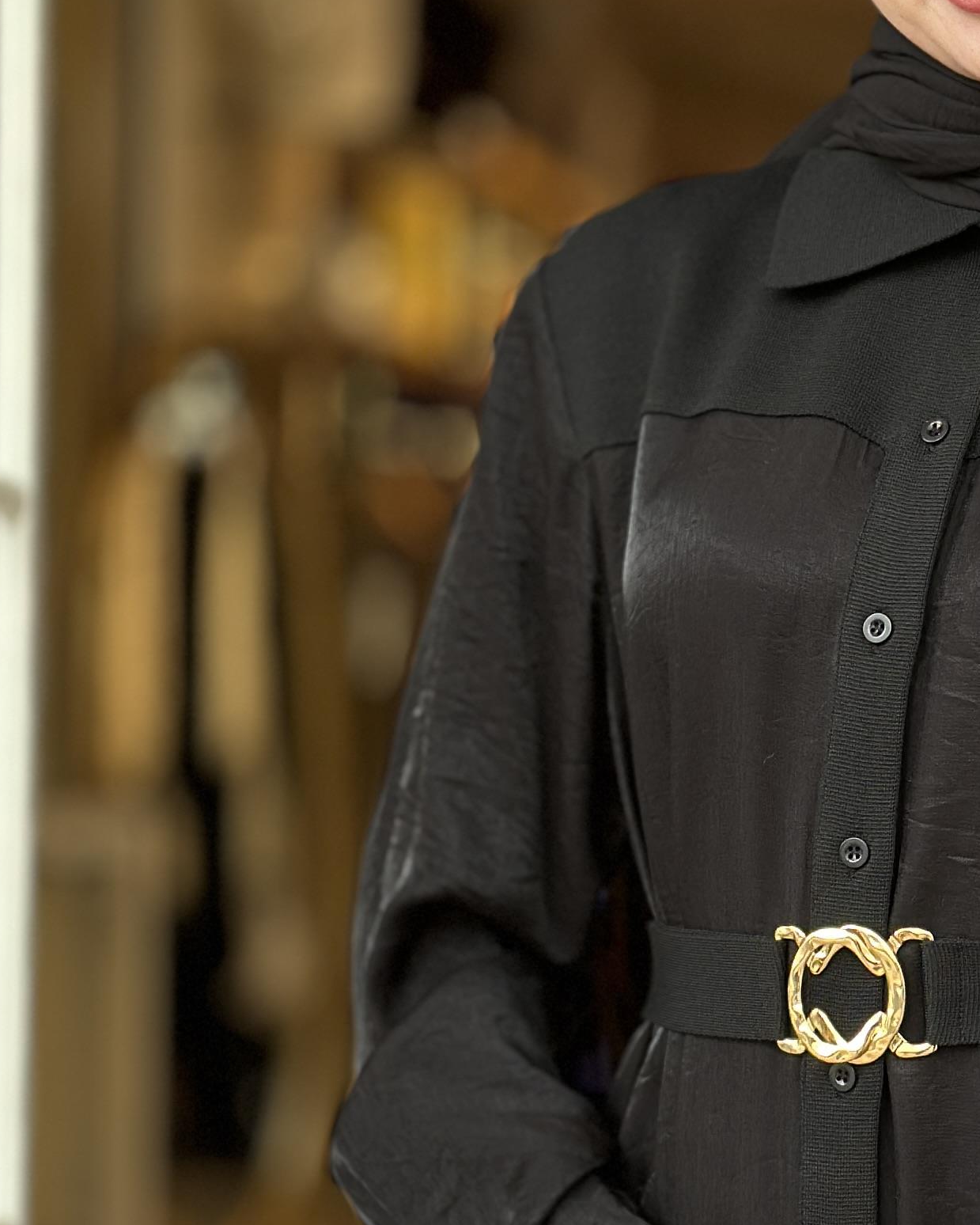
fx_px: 4422
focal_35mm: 122
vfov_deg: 15.8
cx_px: 1008
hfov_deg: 12.5
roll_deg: -1.3
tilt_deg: -1.2
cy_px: 676
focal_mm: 6.86
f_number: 1.78
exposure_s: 1/171
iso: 100
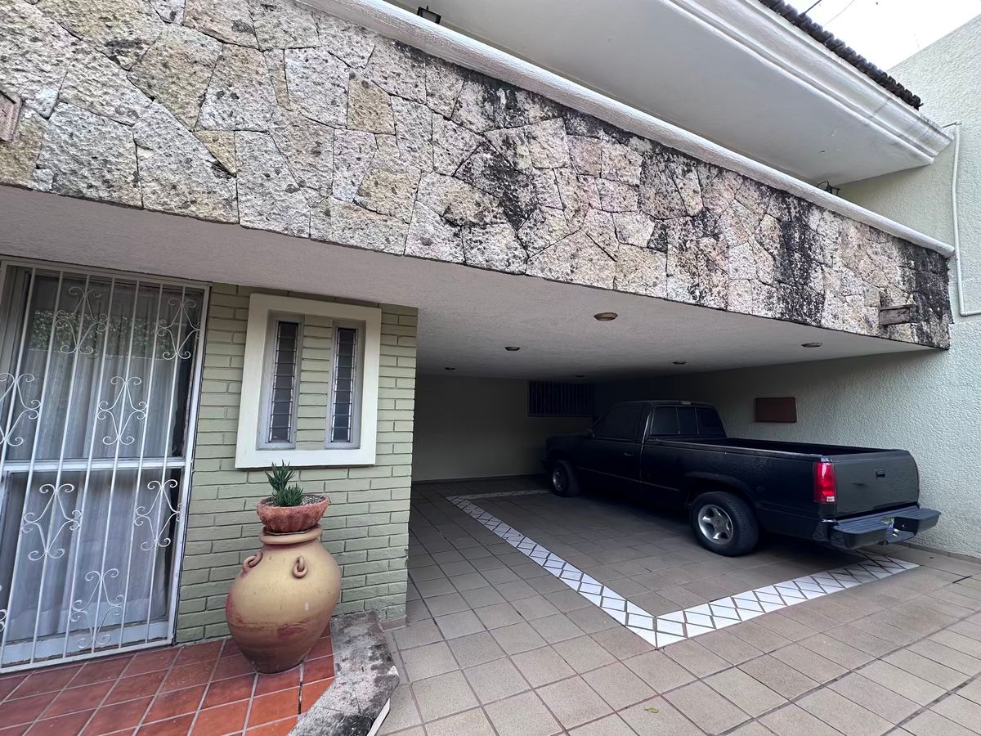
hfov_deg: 102.1
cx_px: 490
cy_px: 368
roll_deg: -0.7
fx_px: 397
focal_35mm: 14
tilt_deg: +7.8
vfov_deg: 85.7
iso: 40
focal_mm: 2.22
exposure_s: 1/156
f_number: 2.2
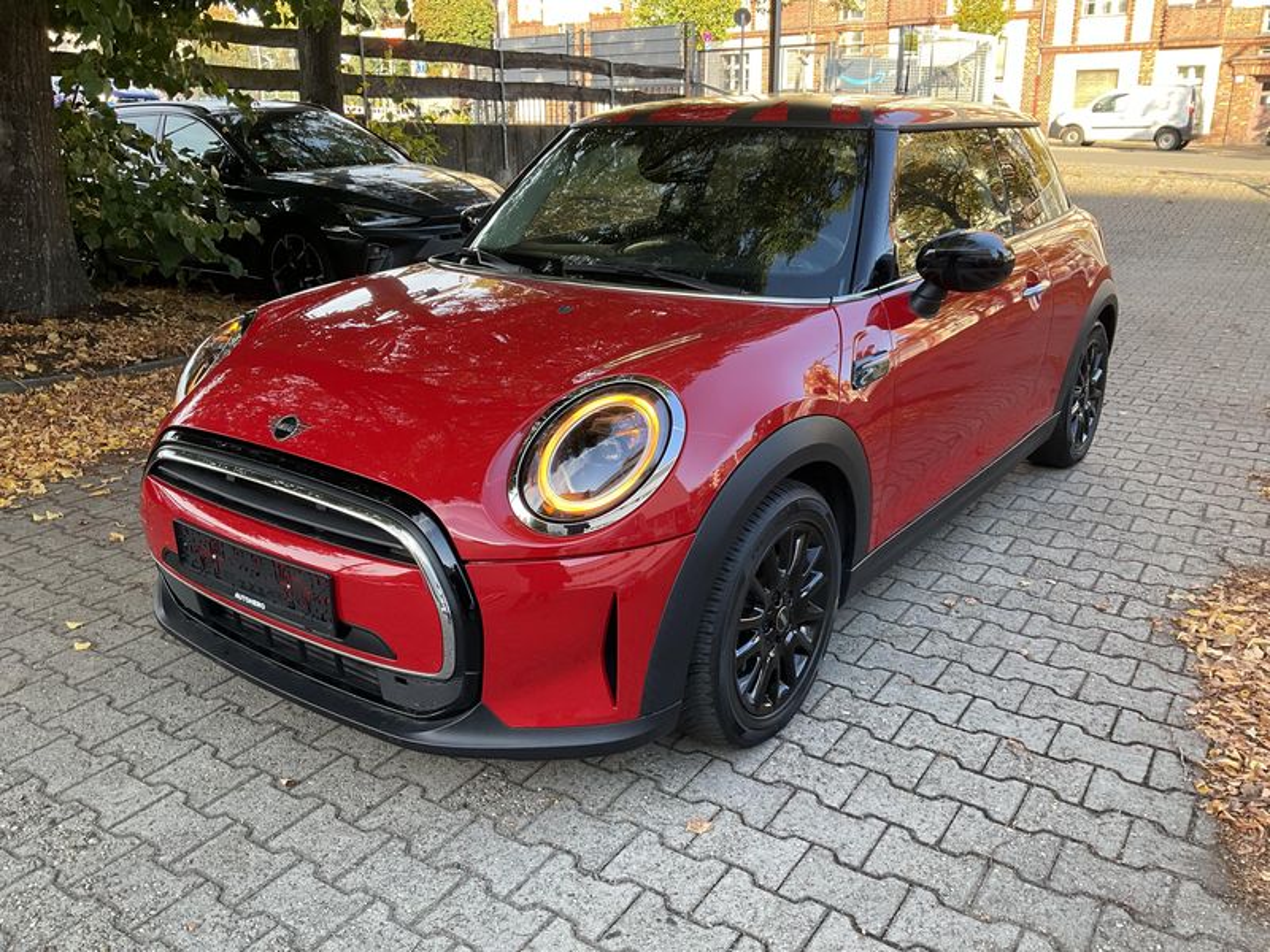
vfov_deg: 48.2
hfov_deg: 61.7
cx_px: 635
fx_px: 1064
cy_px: 476
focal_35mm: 29
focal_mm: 3
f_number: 1.8
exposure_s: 1/135
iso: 32
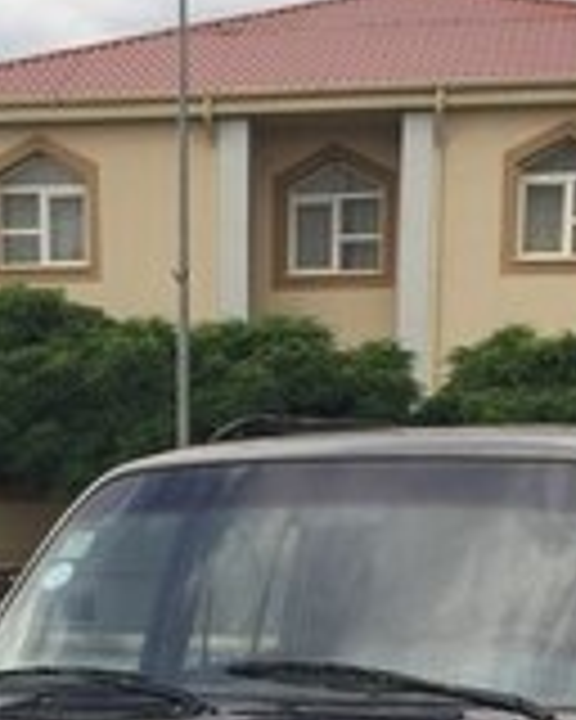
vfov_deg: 20.1
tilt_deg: -12.3
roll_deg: -0.5
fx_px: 1875
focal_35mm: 88
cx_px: 256
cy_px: 904
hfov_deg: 17.5
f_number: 2.2
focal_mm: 4.15
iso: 32
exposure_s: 1/291
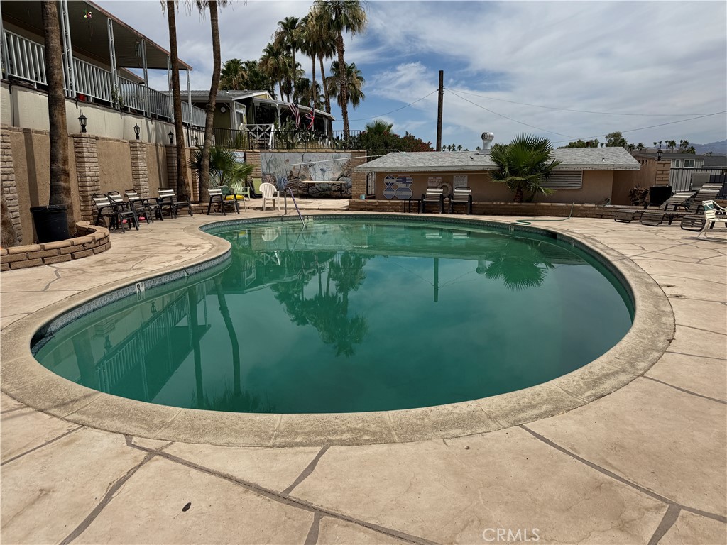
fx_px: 504
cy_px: 272
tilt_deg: -10.6
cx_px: 364
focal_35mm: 24
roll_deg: -0.1
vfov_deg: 56.8
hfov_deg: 71.6
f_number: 1.78
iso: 80
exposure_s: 1/10309
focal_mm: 6.76
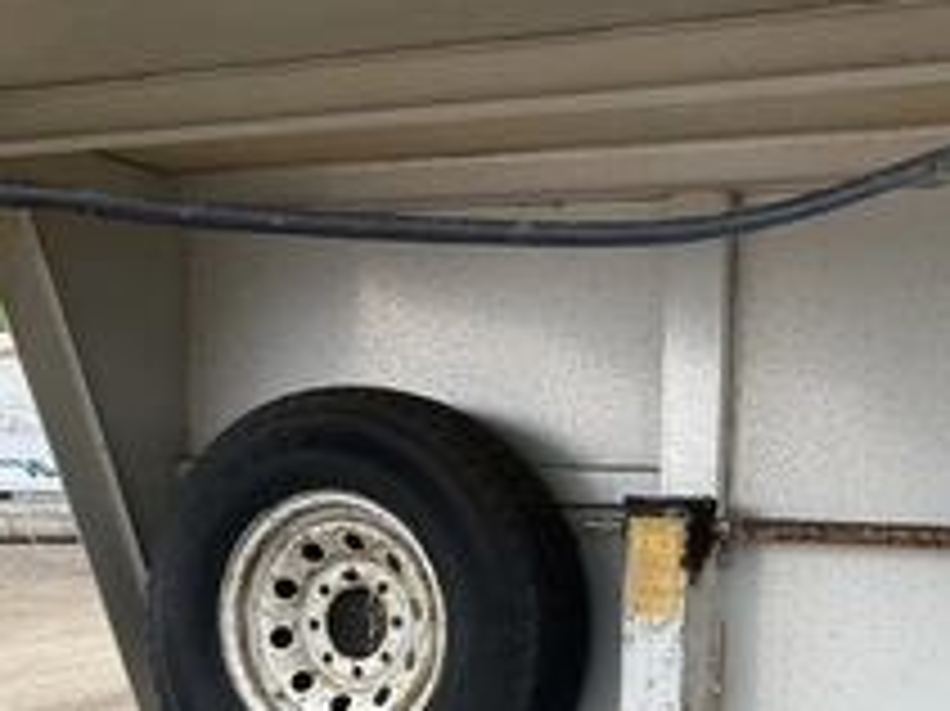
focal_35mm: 55
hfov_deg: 33.7
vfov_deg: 25.6
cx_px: 792
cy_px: 648
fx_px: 1509
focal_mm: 3
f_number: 1.8
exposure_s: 1/683
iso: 25
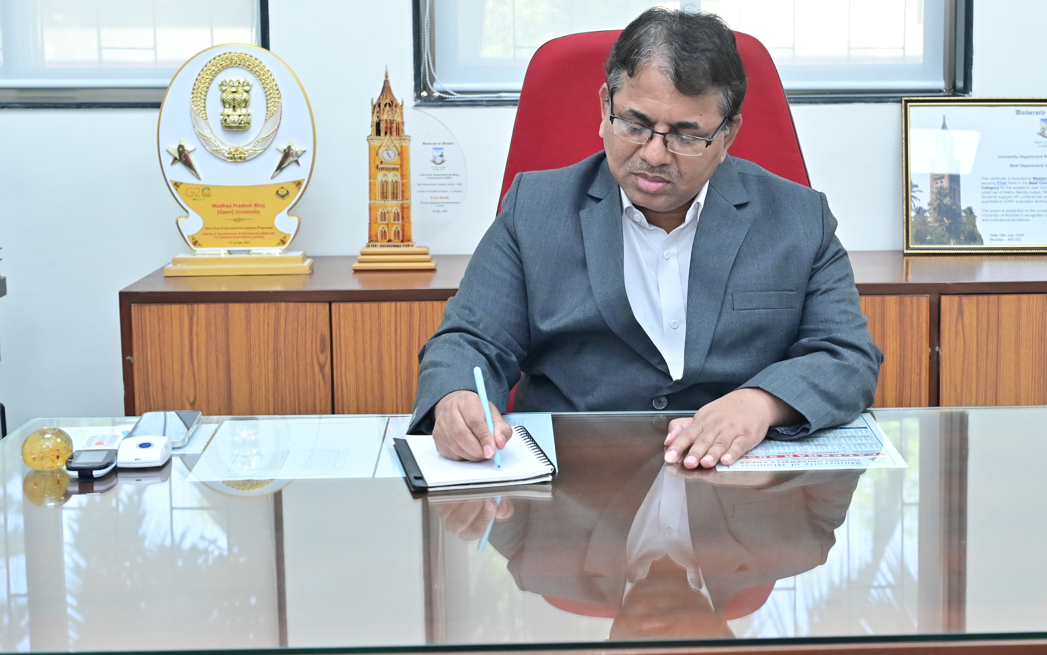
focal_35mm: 62
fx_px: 1769
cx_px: 680
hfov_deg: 32.7
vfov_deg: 20.9
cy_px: 224
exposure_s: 1/200
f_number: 4
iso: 2000
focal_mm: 37
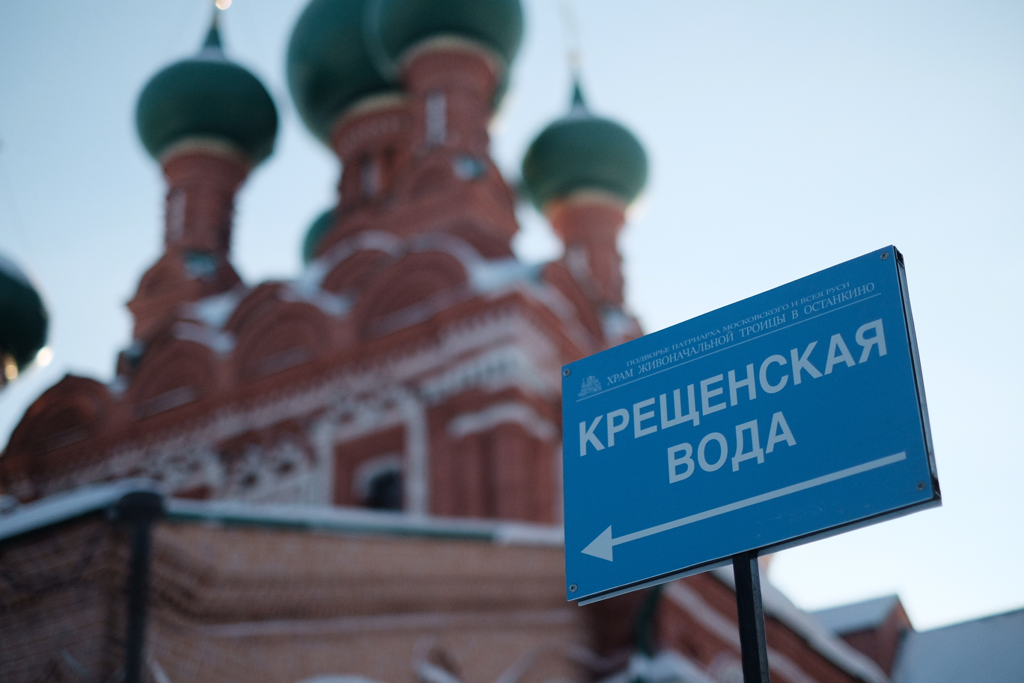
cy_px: 342
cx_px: 512
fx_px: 1507
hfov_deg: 37.5
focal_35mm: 53
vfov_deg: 25.5
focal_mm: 35
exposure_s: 1/32000
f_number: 1.4
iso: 1250
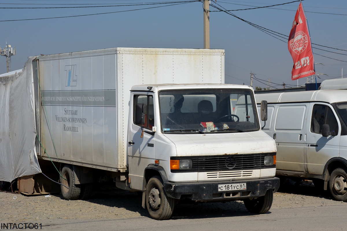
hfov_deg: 21.9
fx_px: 896
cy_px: 116
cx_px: 174
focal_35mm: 93
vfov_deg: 14.7
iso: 100
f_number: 10
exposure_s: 1/400
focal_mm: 62
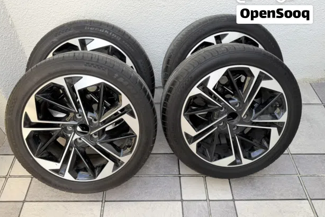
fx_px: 235
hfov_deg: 69.3
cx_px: 157
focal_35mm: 26
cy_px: 100
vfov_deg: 49.6
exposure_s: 1/284
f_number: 1.78
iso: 80
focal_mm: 6.76
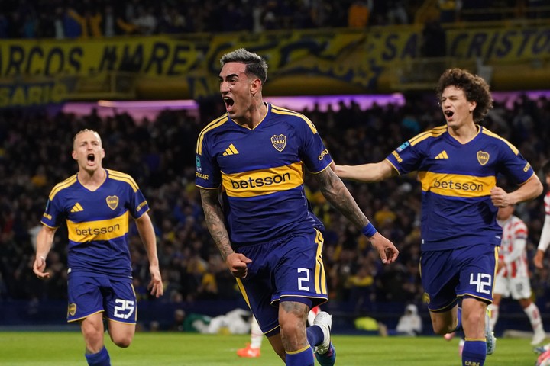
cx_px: 275
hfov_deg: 12.2
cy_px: 183
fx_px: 2582
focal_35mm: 169
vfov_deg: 8.1
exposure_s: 1/2000
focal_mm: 169
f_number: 5.6
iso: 6400
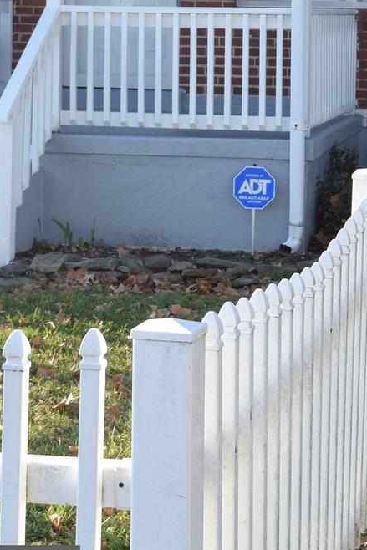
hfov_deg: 13.0
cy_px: -28
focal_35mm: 105
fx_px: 1605
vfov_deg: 18.8
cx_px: 299
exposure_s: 1/250
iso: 400
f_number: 8
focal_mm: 30
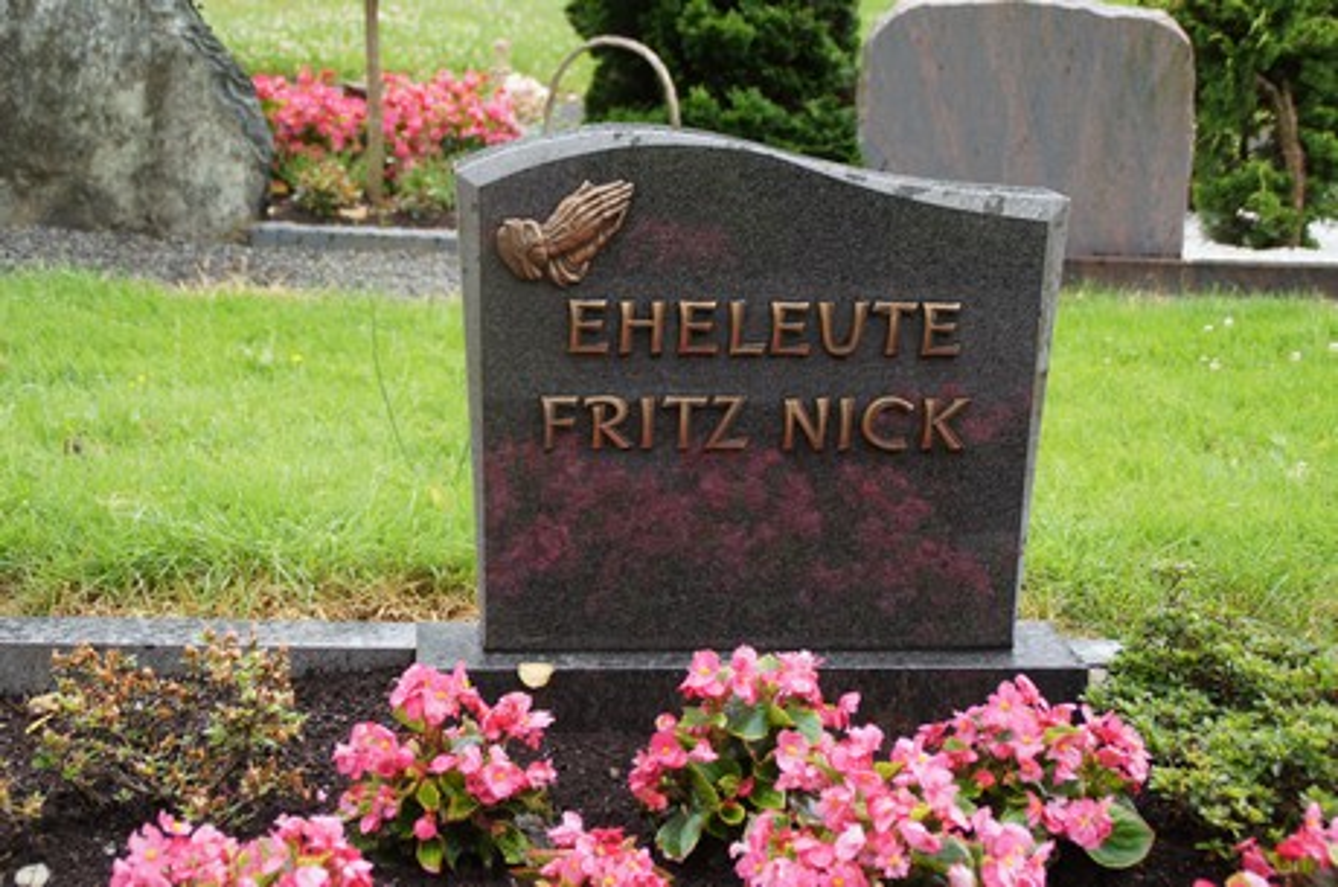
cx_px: 669
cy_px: 444
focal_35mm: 52
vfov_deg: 25.7
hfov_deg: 37.9
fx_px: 1948
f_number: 4.5
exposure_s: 1/60
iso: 100
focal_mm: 35
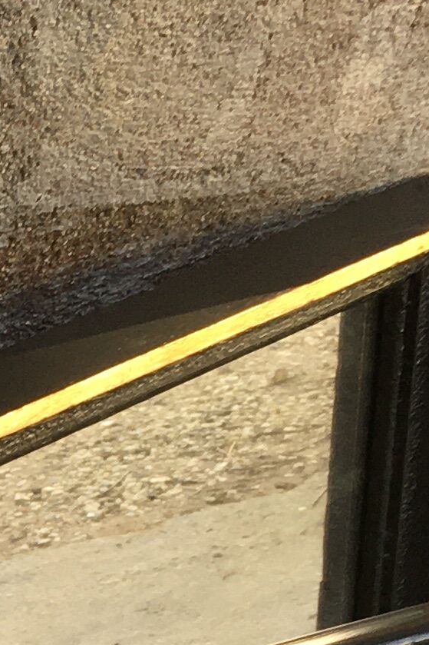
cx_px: -511
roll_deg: -3.9
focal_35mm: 145
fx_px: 2593
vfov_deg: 13.5
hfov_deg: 8.8
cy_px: 905
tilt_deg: -39.7
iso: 40
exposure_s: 1/100
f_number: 2.2
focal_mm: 4.15
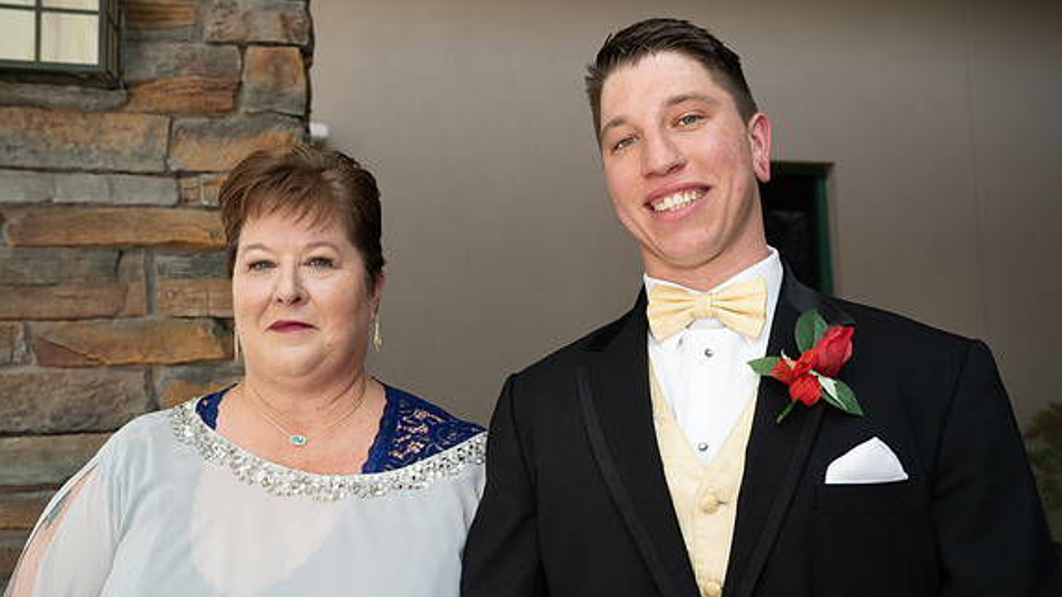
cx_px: 534
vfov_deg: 35.6
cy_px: 295
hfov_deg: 59.5
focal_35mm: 33
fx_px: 929
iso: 400
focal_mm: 31
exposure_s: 1/160
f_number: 5
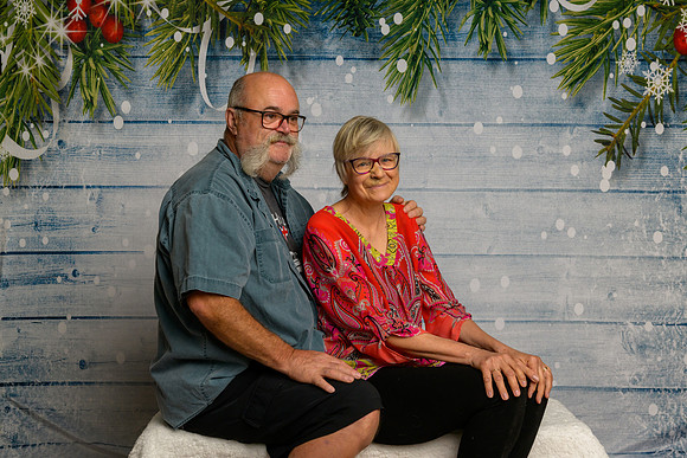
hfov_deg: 36.2
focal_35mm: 55
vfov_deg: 24.6
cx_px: 344
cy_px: 229
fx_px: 1050
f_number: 10
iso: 400
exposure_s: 1/125
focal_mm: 55
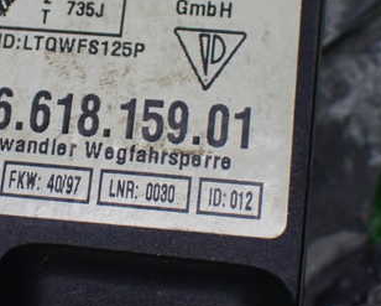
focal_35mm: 95
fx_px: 1072
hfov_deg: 20.0
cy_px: 107
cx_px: 113
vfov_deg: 16.2
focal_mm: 9.01
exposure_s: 1/200
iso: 640
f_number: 3.2
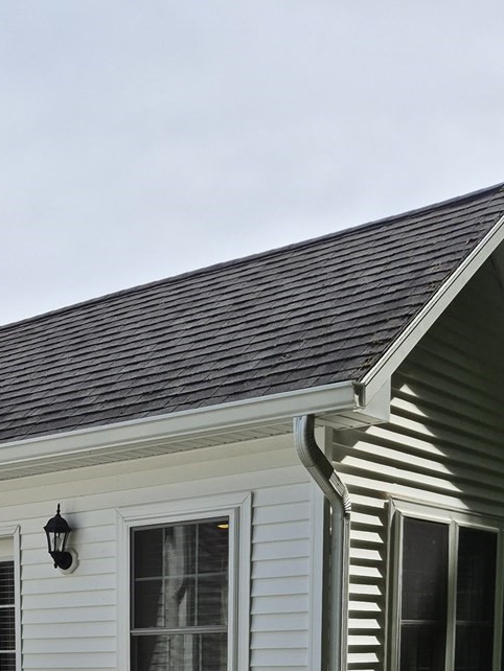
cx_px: 24
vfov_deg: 29.9
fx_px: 1067
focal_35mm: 55
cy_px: 802
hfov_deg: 25.5
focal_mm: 5.4
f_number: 1.8
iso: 80
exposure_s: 1/6896
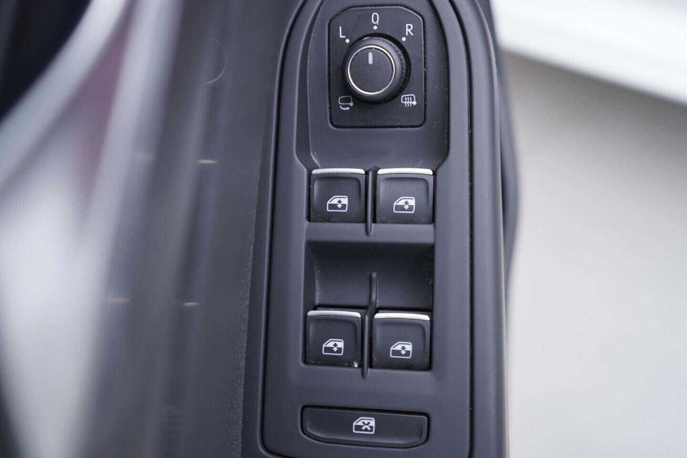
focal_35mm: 36
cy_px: 229
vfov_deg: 36.9
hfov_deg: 53.1
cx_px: 344
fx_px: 687
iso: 160
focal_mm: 24
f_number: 2.8
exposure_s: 1/40
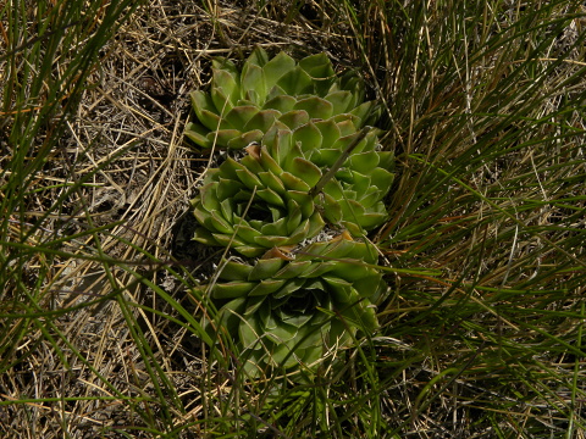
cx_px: 293
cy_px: 220
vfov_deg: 25.2
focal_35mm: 58
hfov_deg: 33.2
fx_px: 982
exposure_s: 1/640
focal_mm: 10.3
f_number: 7.1
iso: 100
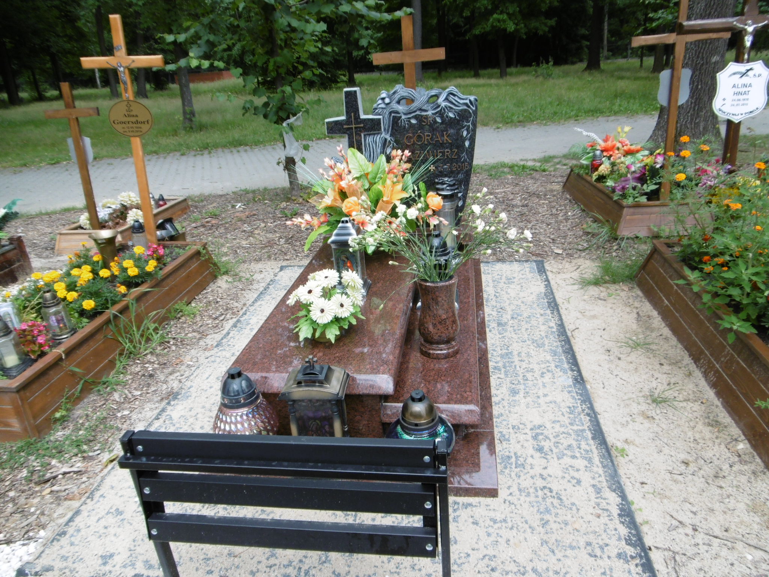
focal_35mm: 24
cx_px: 384
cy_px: 288
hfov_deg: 71.6
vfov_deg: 56.8
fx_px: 533
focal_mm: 4.3
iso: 100
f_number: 3.1
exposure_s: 1/320
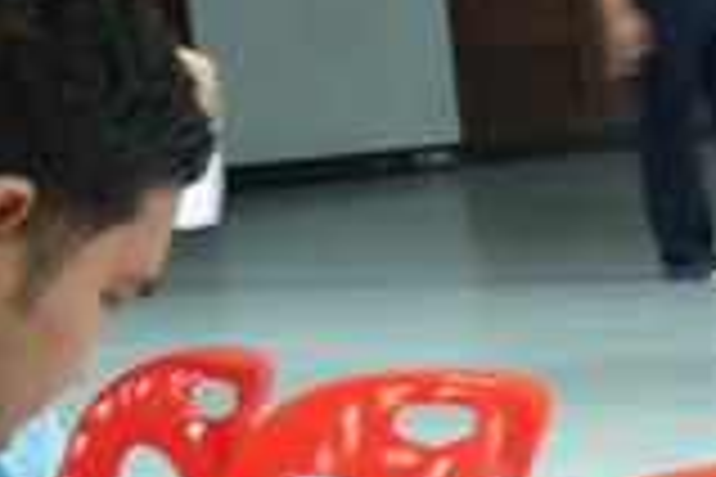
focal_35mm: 245
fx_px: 4863
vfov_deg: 5.6
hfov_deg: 7.1
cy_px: 652
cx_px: 2416
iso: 1600
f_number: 4.5
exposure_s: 1/20
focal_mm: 23
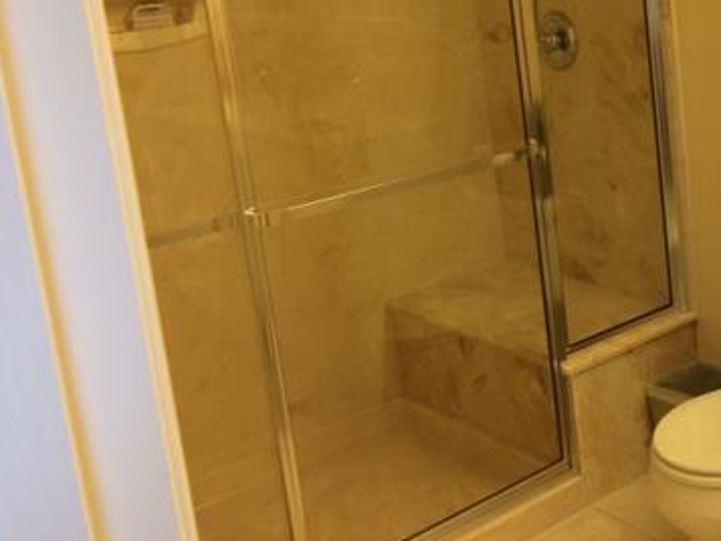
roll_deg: +6.6
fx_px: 1083
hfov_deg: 34.8
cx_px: 640
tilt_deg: -10.1
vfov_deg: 27.6
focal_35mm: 52
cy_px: 129
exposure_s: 1/30
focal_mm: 4.15
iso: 100
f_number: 2.2
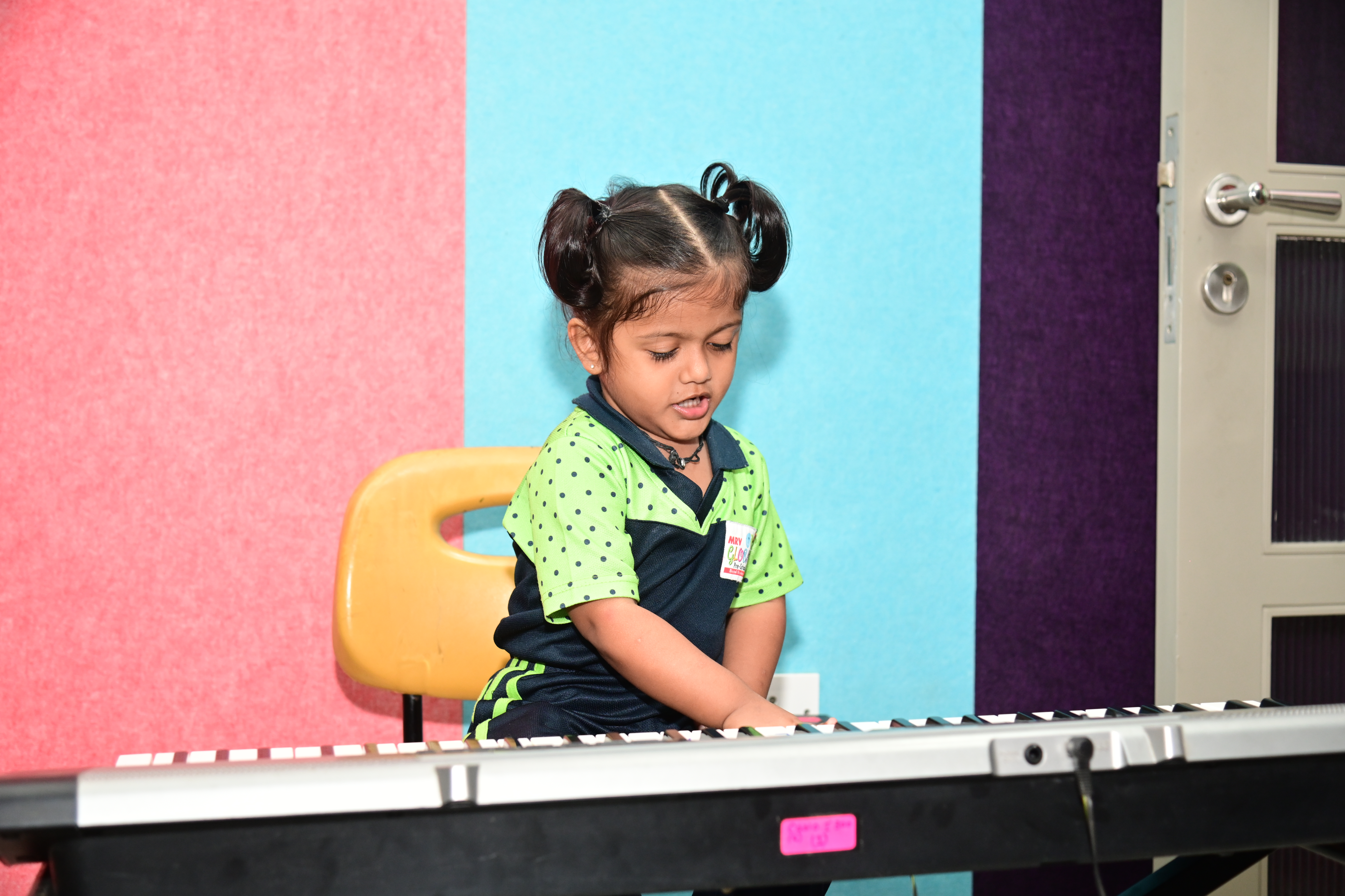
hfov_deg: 39.6
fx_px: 1868
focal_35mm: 50
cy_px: 448
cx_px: 672
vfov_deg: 27.0
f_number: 4
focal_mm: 50
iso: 1250
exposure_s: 1/80
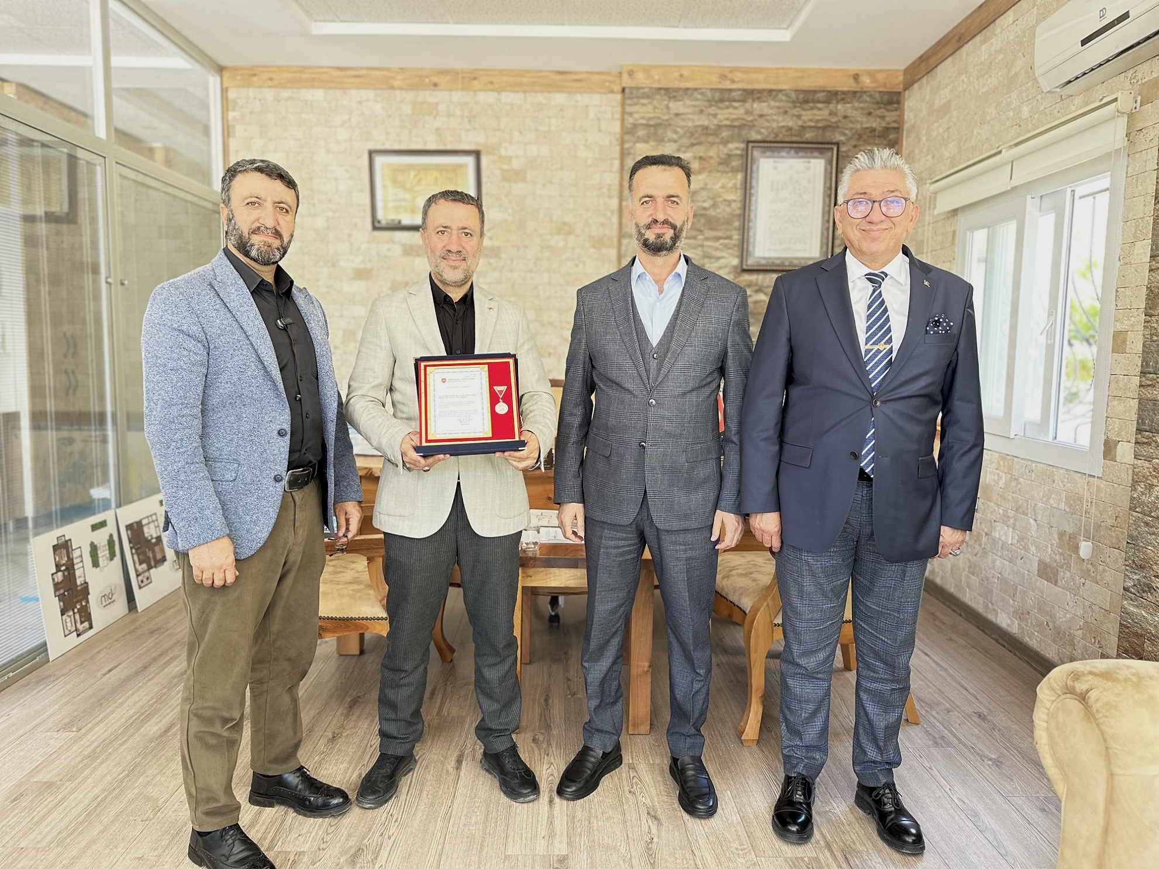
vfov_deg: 56.8
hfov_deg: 71.6
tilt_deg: -5.2
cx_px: 580
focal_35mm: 24
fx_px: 803
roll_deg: -0.6
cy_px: 434
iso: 250
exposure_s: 1/66
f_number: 1.78
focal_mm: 6.86
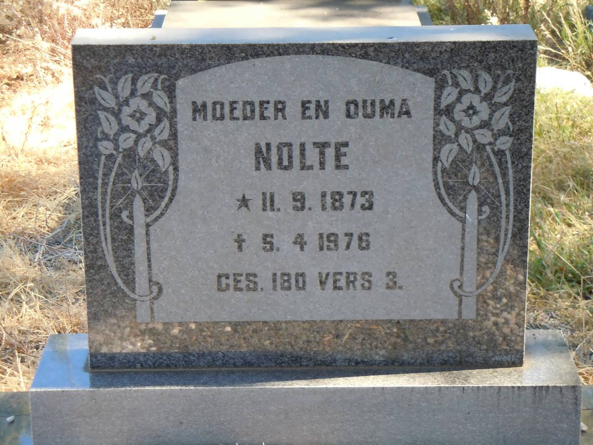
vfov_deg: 14.5
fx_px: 1747
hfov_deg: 19.3
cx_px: 296
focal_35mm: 102
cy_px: 222
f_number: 4.5
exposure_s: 1/125
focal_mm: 18.3
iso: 200
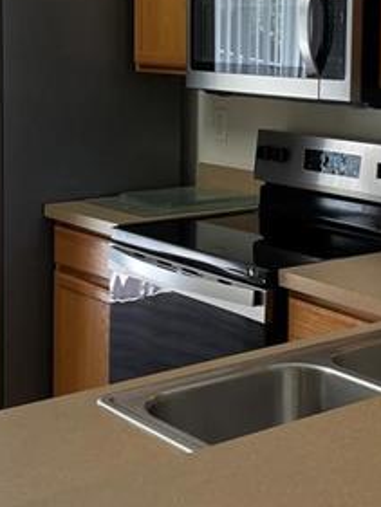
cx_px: 273
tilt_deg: -5.5
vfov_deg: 27.0
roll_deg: +0.0
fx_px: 1041
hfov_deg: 20.6
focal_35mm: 71
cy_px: 117
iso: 100
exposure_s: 1/120
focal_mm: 4.2
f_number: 1.6
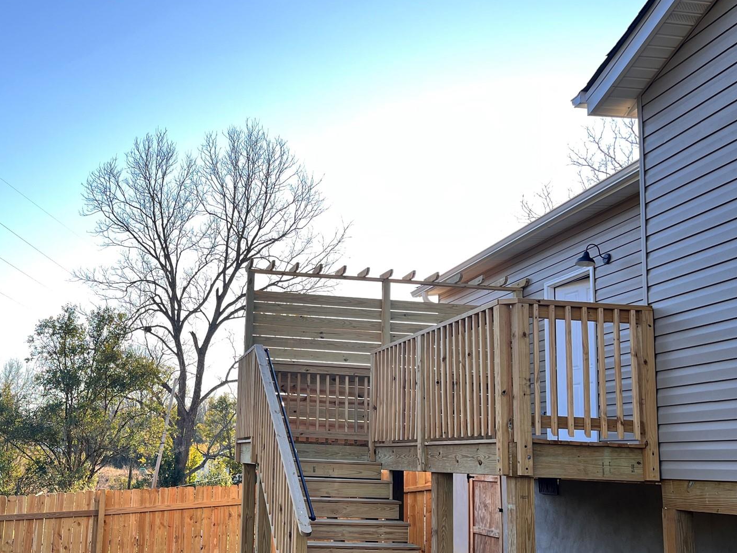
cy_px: 330
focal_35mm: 38
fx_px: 809
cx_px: 217
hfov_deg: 47.7
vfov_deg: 37.6
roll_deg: -2.1
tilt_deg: +8.4
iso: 50
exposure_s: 1/362
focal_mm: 5.1
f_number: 1.6
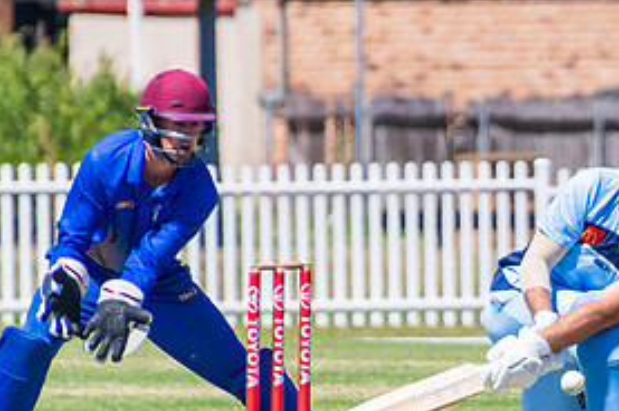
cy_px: 326
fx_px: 31308
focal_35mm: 1823
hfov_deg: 1.1
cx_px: 631
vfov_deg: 0.8
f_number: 6.3
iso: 400
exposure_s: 1/2000
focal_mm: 400
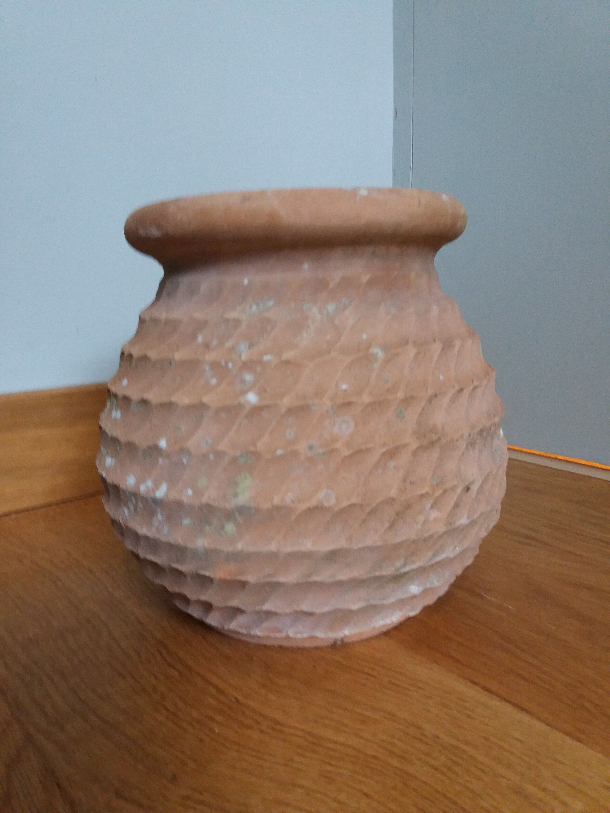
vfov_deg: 63.4
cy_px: 406
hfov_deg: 49.7
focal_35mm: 28
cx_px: 305
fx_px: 658
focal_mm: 3.7
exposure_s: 1/17
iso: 250
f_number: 1.9
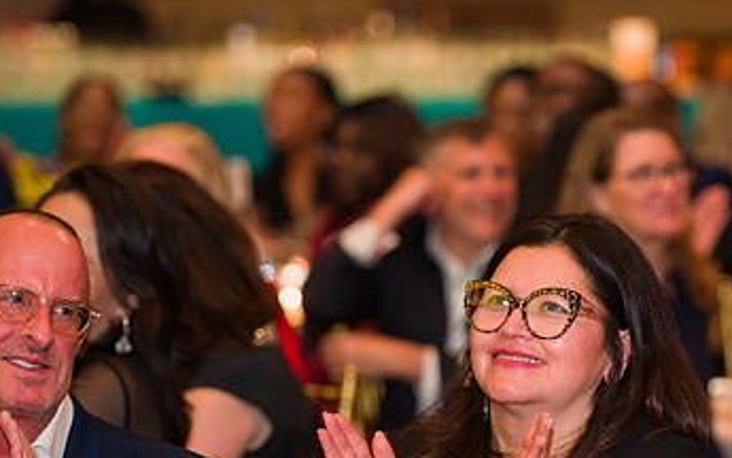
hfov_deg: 9.1
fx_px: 4611
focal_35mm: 231
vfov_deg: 5.7
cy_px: 365
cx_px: 501
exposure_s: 1/200
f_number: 3.2
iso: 1600
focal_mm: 135
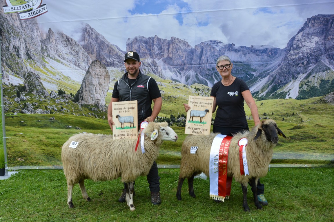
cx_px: 167
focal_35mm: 38
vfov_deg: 35.5
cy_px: 111
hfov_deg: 51.3
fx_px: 348
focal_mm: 25
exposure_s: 1/200
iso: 200
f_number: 7.1
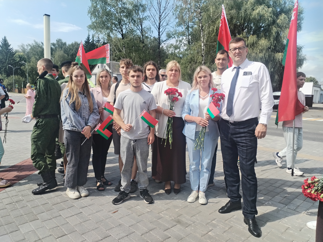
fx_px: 243
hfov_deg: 67.3
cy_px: 121
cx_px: 162
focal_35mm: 26
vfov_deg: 53.1
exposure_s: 1/940
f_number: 1.8
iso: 100
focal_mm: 4.75
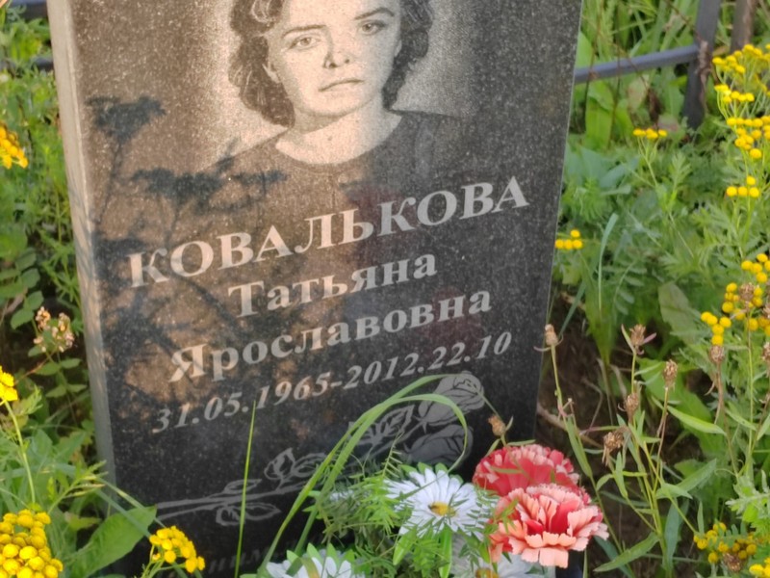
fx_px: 1824
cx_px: 385
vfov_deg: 18.0
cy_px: 289
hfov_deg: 23.8
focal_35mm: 82
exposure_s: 1/100
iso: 125
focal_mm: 5.52
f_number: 1.9
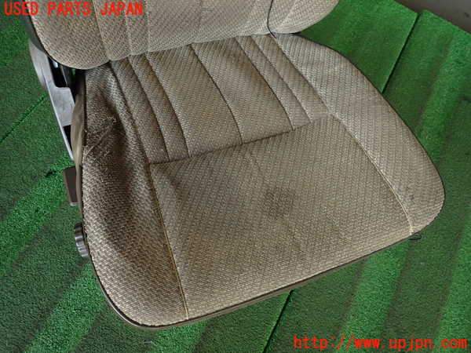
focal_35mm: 25
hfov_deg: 69.4
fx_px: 340
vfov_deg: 54.9
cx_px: 236
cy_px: 176
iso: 125
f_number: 2
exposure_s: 1/60
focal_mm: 4.5
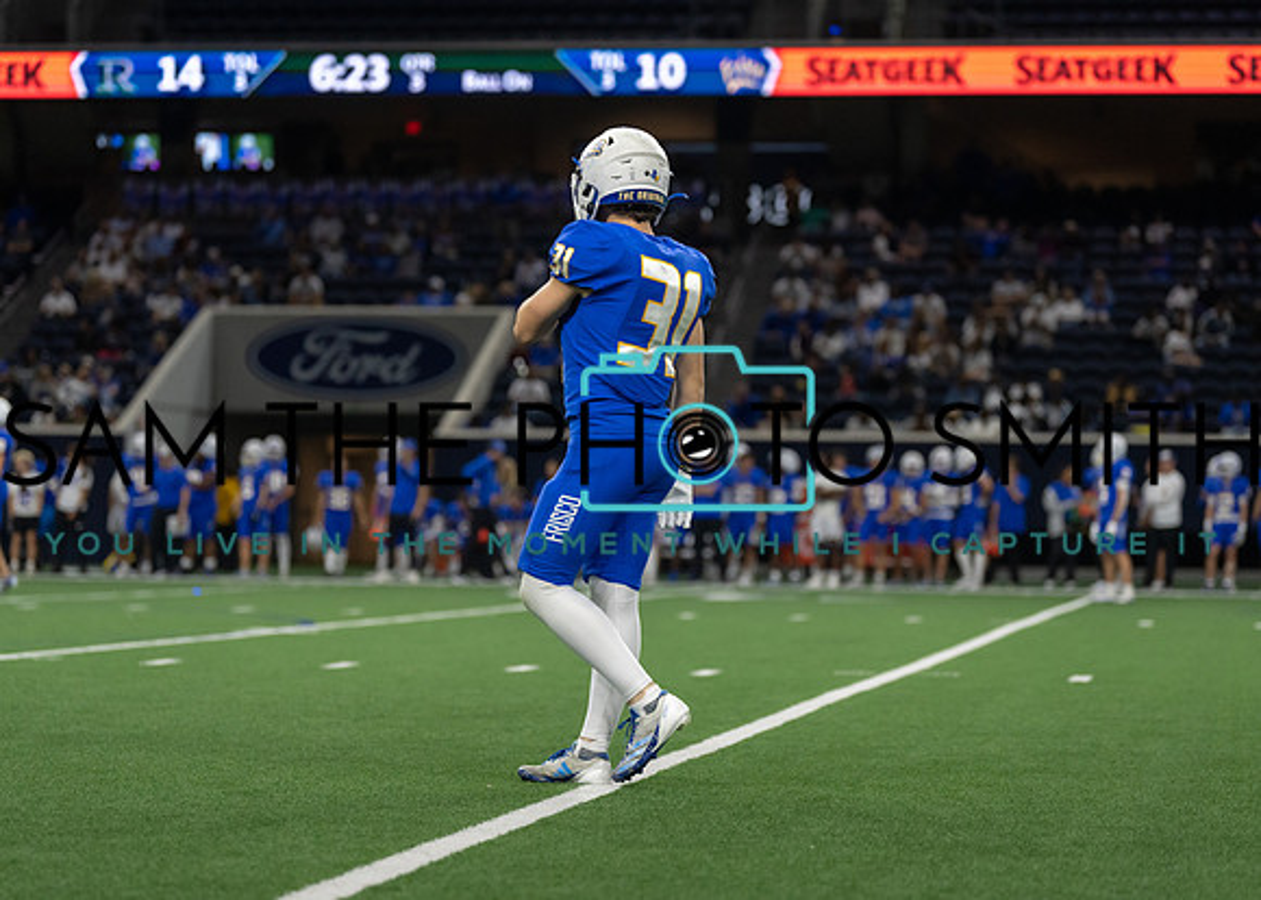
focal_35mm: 110
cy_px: 450
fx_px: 3939
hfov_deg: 18.2
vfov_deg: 13.0
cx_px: 630
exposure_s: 1/1250
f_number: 2.8
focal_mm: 105
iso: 3200
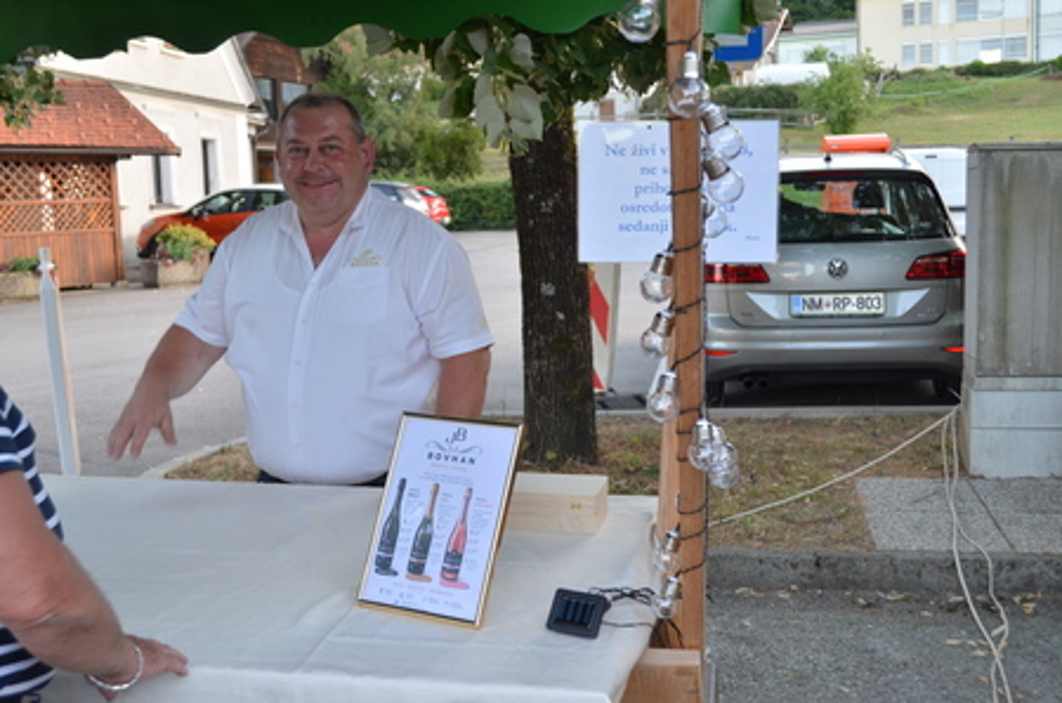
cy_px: 352
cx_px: 531
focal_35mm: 42
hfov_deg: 46.5
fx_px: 1236
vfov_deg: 31.8
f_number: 5
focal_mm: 28
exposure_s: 1/100
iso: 400
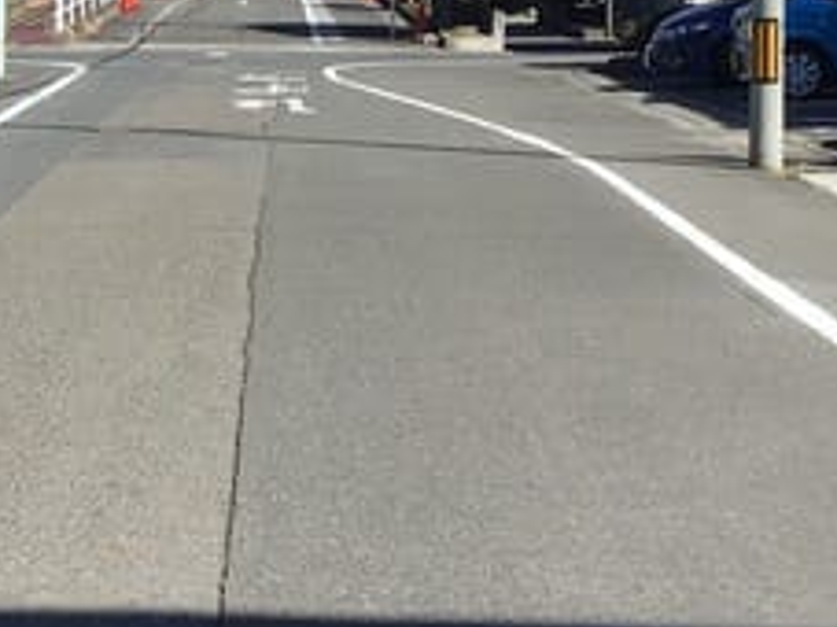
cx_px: 225
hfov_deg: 16.0
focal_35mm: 123
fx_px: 2973
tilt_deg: -1.2
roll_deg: -1.7
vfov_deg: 12.0
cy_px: 68
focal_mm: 3.3
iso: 25
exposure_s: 1/1335
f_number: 2.4
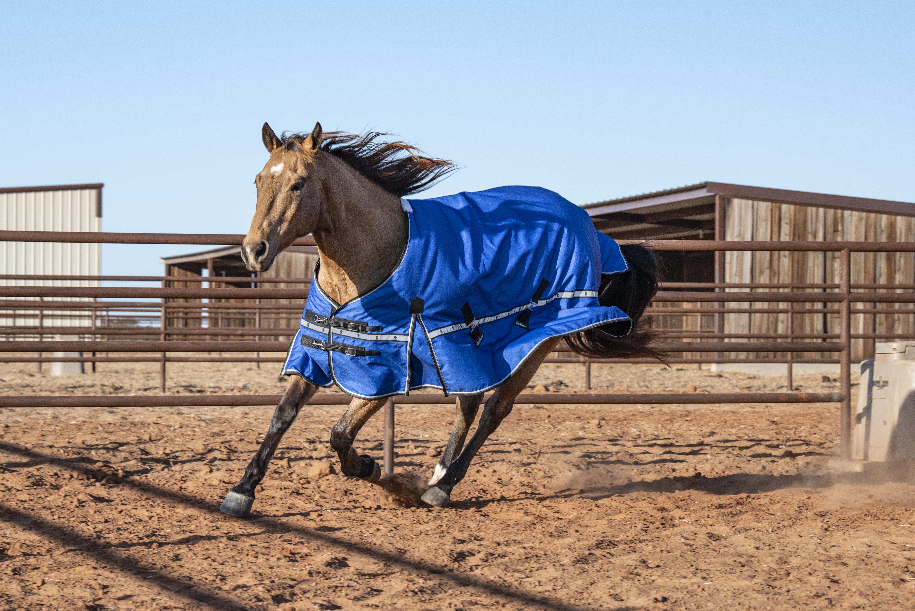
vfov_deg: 12.5
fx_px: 2797
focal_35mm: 110
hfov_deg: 18.6
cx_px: 458
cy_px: 306
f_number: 8
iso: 400
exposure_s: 1/400
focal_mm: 110
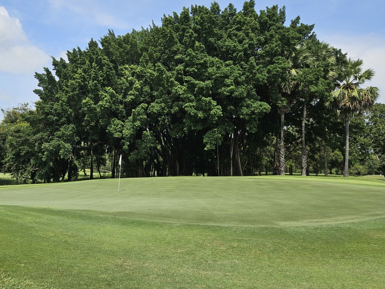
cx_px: 128
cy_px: 132
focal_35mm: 32
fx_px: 356
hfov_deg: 55.6
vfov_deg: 44.1
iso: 25
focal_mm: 5.4
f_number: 1.8
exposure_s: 1/2128
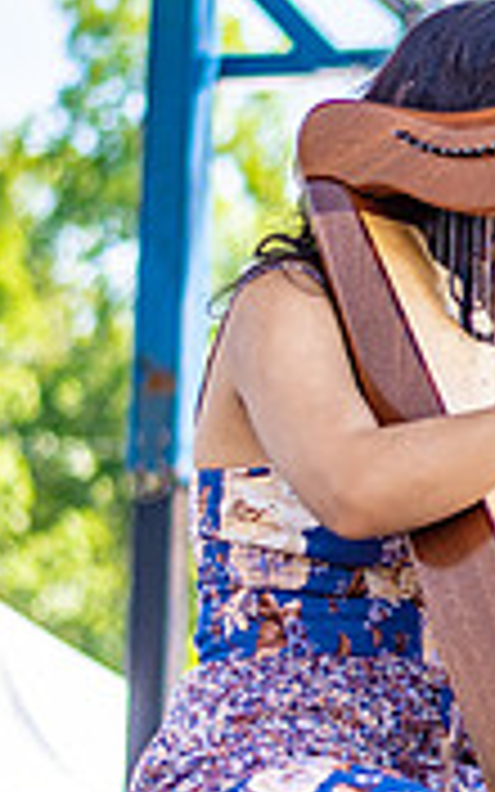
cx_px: 841
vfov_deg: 11.7
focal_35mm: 179
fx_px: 3864
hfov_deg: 7.2
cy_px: 552
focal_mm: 50
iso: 100
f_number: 1.8
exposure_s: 1/1000
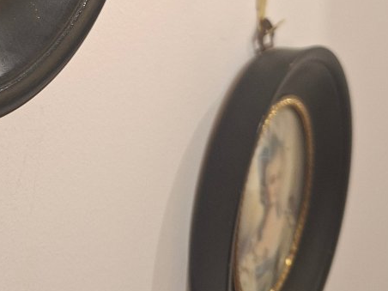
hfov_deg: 30.2
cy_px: -67
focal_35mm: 61
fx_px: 684
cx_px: 31
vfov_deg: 22.0
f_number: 1.8
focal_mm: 5.54
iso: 250
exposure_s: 1/40
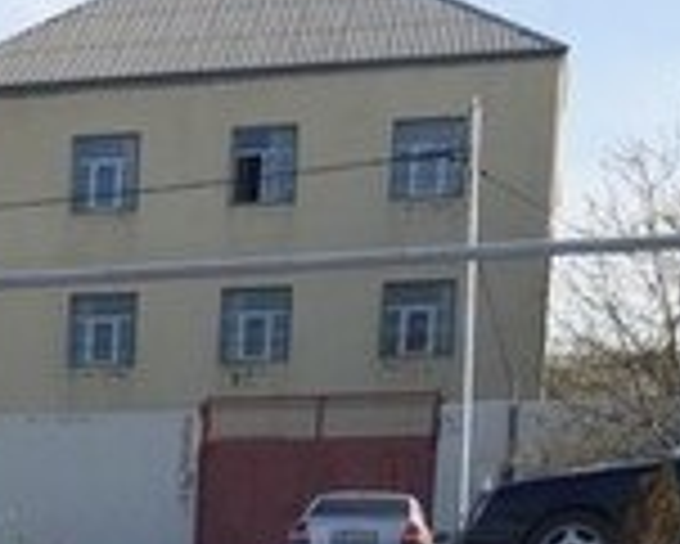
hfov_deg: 14.1
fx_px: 2497
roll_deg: +0.7
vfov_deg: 11.5
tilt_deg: -10.6
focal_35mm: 124
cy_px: 996
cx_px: -455
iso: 32
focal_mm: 4.15
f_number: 2.2
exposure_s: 1/1319
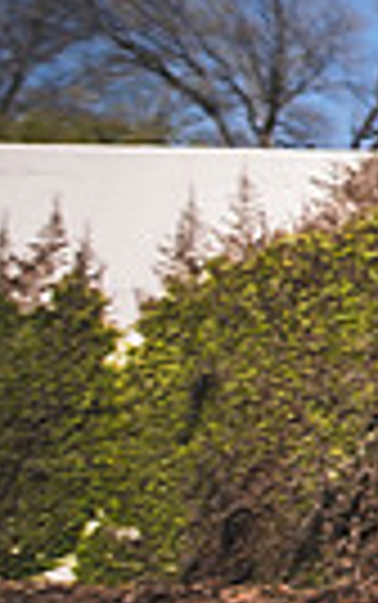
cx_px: 1259
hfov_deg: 10.2
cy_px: 128
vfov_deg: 32.1
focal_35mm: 62
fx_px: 1020
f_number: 2.8
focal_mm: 14
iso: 100
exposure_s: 1/3200
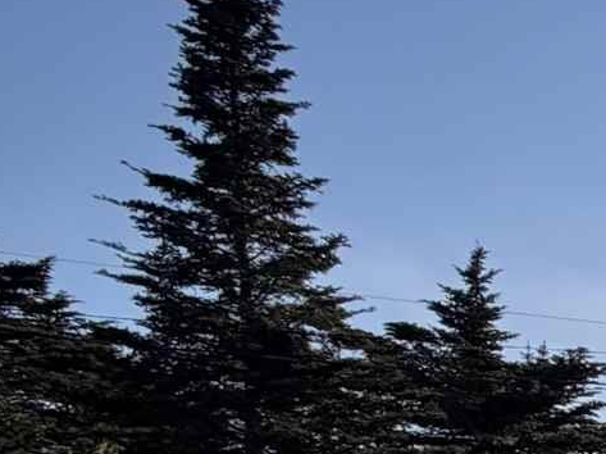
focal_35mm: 91
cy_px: 689
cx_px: 1490
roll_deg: +0.7
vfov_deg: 15.0
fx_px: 1592
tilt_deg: +2.1
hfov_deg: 14.1
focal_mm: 2.22
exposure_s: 1/1613
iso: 20
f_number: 2.2
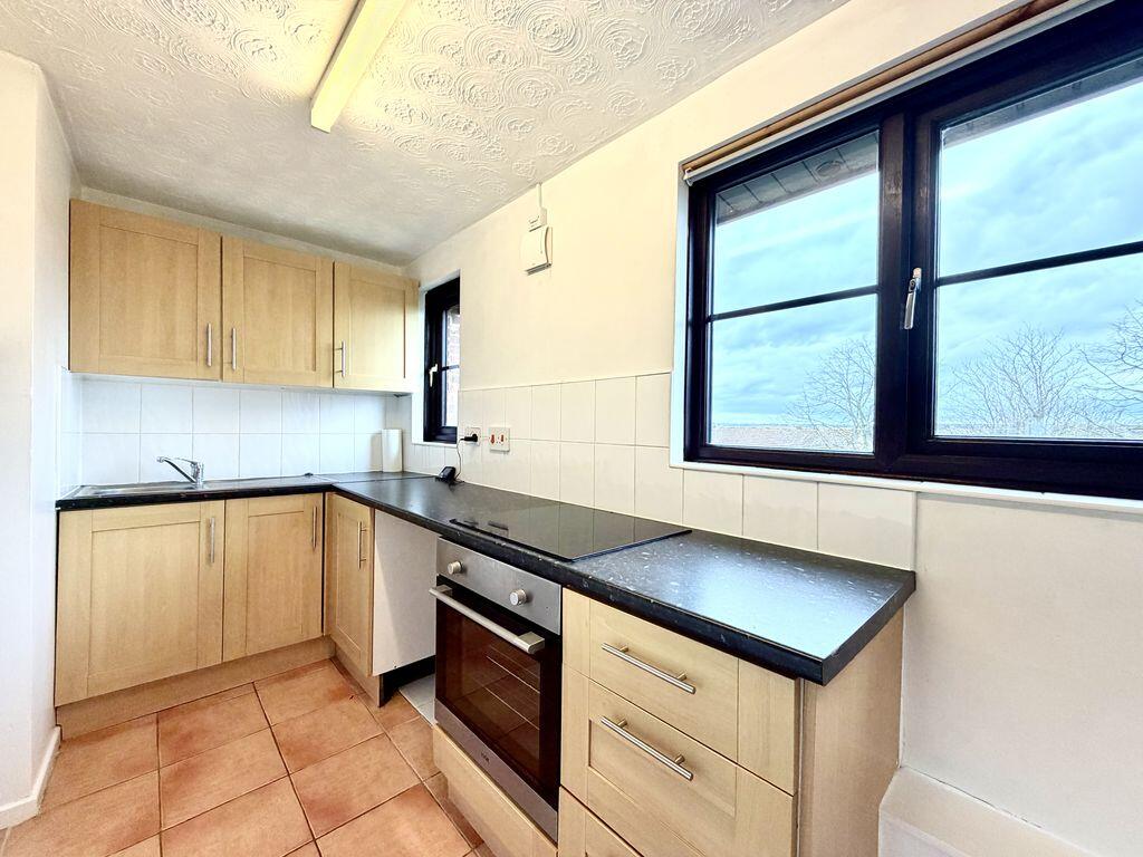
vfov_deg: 85.7
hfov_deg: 102.1
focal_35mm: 14
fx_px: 462
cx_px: 572
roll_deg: -0.8
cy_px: 428
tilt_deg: -0.1
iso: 125
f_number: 2.2
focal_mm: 2.22
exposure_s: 1/100
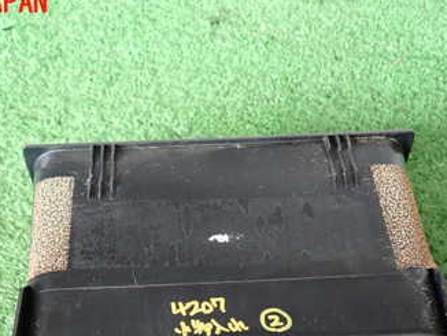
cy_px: 295
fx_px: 594
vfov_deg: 30.3
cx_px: 210
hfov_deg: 41.2
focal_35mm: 46
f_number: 2
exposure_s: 1/60
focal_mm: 4.5
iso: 160
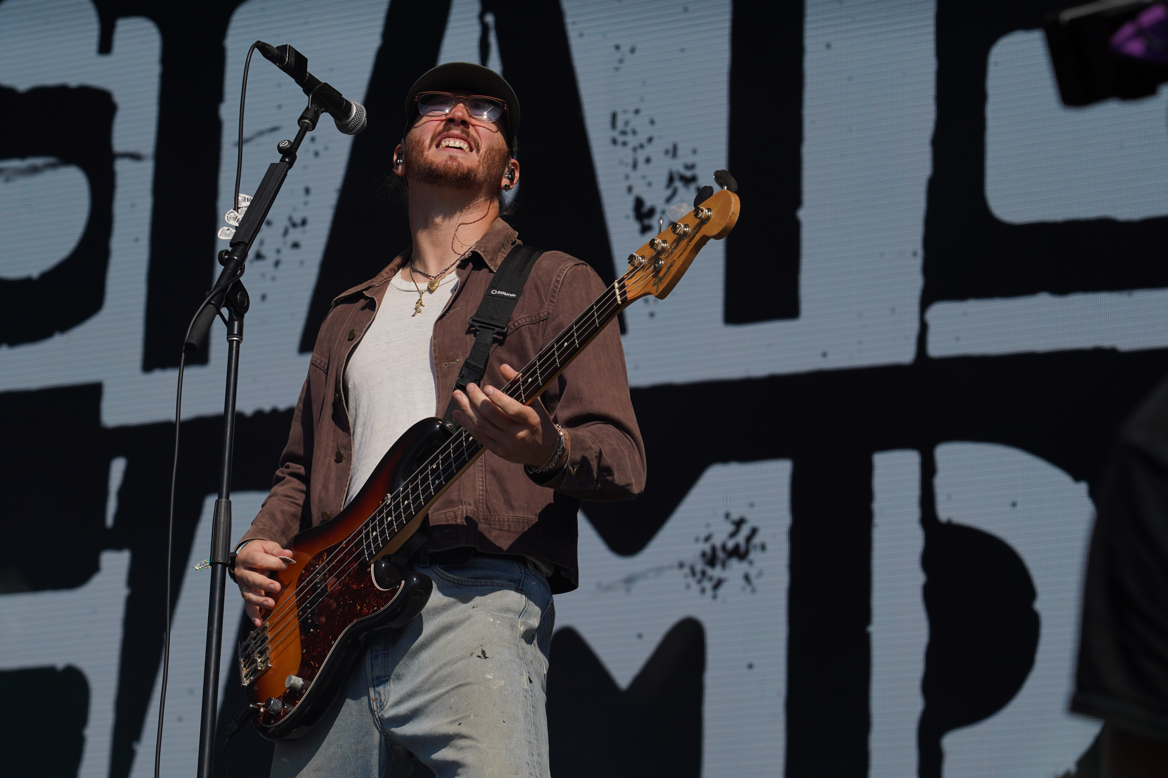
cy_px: 389
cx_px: 584
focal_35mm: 105
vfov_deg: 13.0
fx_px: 3406
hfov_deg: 19.5
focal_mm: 105
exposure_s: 1/800
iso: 100
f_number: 8
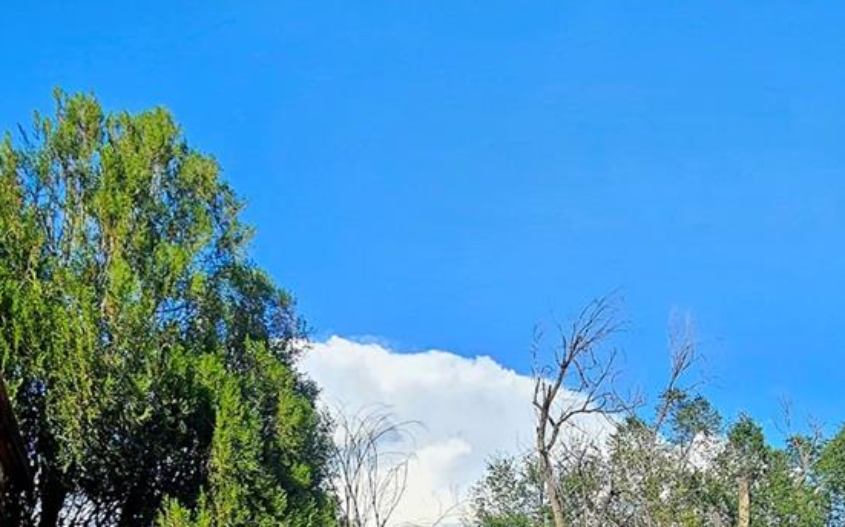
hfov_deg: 53.9
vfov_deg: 28.6
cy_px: 692
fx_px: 829
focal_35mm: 36
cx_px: 383
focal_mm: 2.2
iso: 50
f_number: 2.2
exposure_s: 1/769
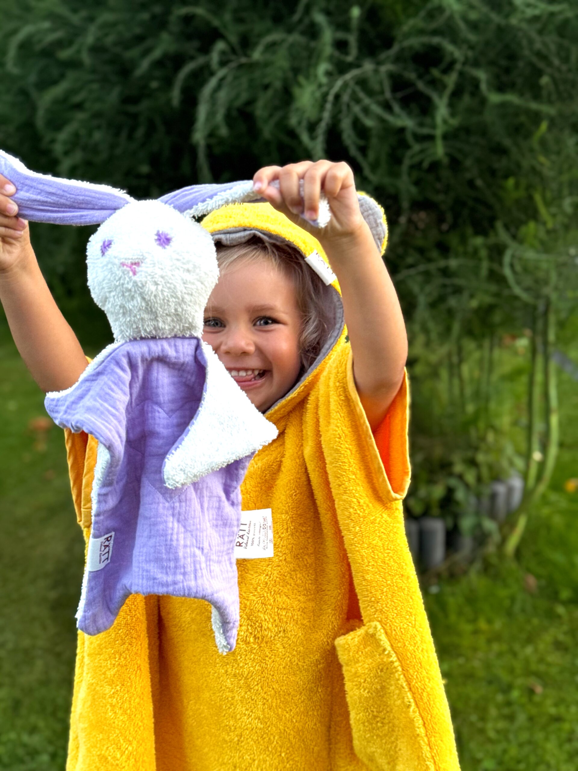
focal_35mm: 48
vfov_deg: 39.7
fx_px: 1069
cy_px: 386
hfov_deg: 30.3
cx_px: 289
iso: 100
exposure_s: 1/74
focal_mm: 6.76
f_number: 1.78
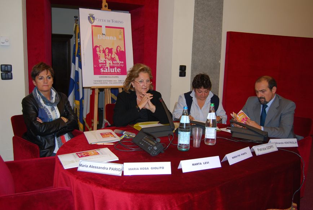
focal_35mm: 33
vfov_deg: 40.2
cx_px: 156
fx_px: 288
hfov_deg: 57.1
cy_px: 105
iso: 200
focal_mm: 22
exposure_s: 1/60
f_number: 3.8
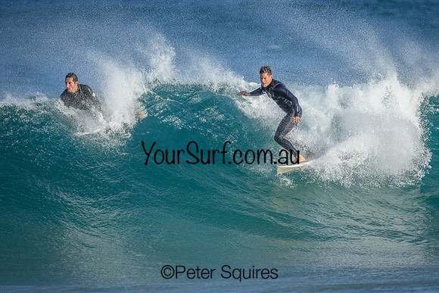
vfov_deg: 1.7
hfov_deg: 2.6
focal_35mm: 800
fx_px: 9757
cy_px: 146
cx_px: 220
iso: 450
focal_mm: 800
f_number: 6.3
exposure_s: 1/2000
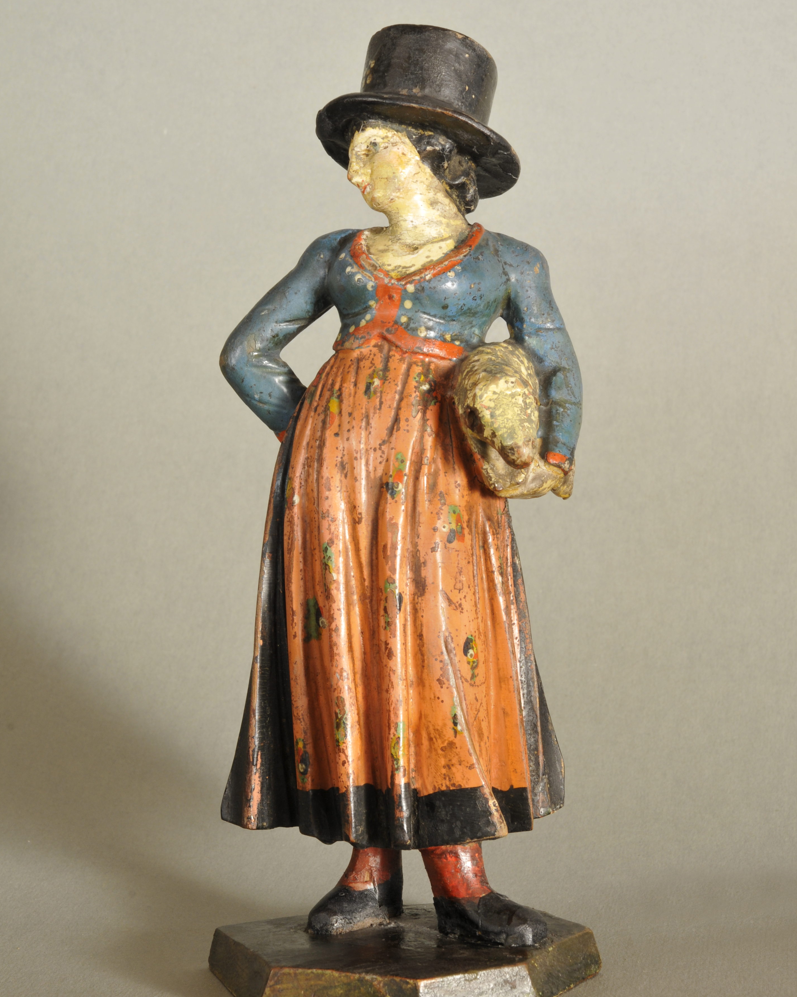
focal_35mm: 112
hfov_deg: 13.8
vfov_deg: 17.2
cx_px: 398
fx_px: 3303
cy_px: 479
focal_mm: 66
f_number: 14
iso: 200
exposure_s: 1
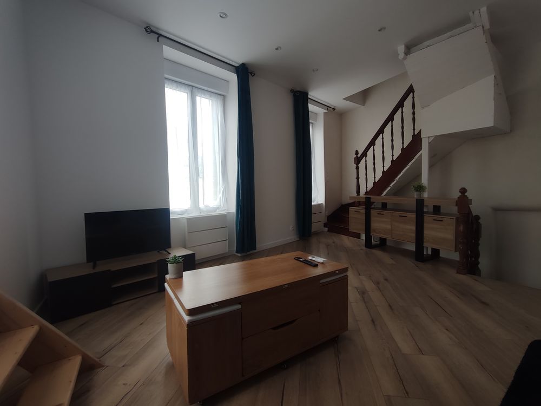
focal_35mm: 13
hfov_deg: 106.2
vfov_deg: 89.9
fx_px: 203
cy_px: 203
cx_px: 270
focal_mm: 1.66
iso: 50
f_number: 2.2
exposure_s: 1/169
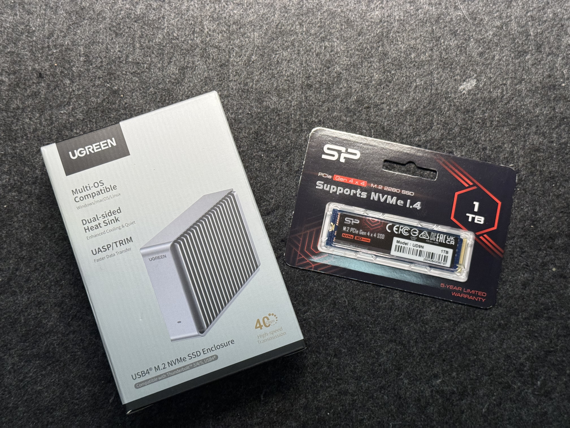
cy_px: 214
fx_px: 790
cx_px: 285
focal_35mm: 48
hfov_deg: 39.7
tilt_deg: -81.5
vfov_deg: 30.3
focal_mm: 6.76
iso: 400
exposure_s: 1/40
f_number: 1.78
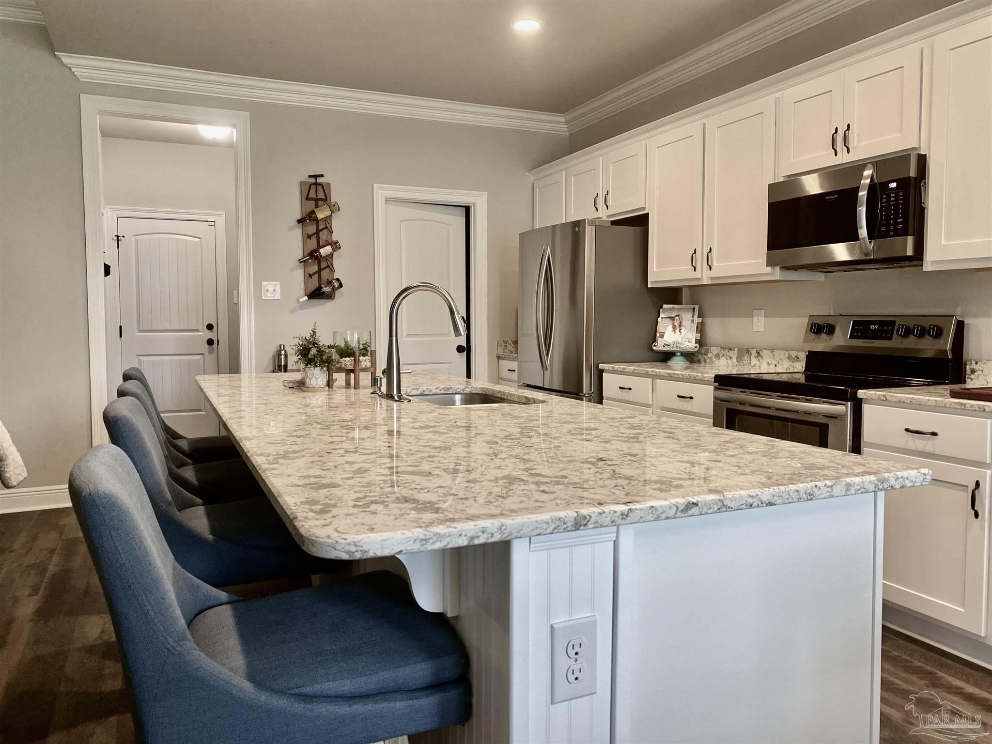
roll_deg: +0.4
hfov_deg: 67.3
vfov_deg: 53.1
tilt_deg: -3.2
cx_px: 496
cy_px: 372
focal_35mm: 26
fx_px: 745
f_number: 1.8
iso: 160
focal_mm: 4.25
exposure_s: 1/60
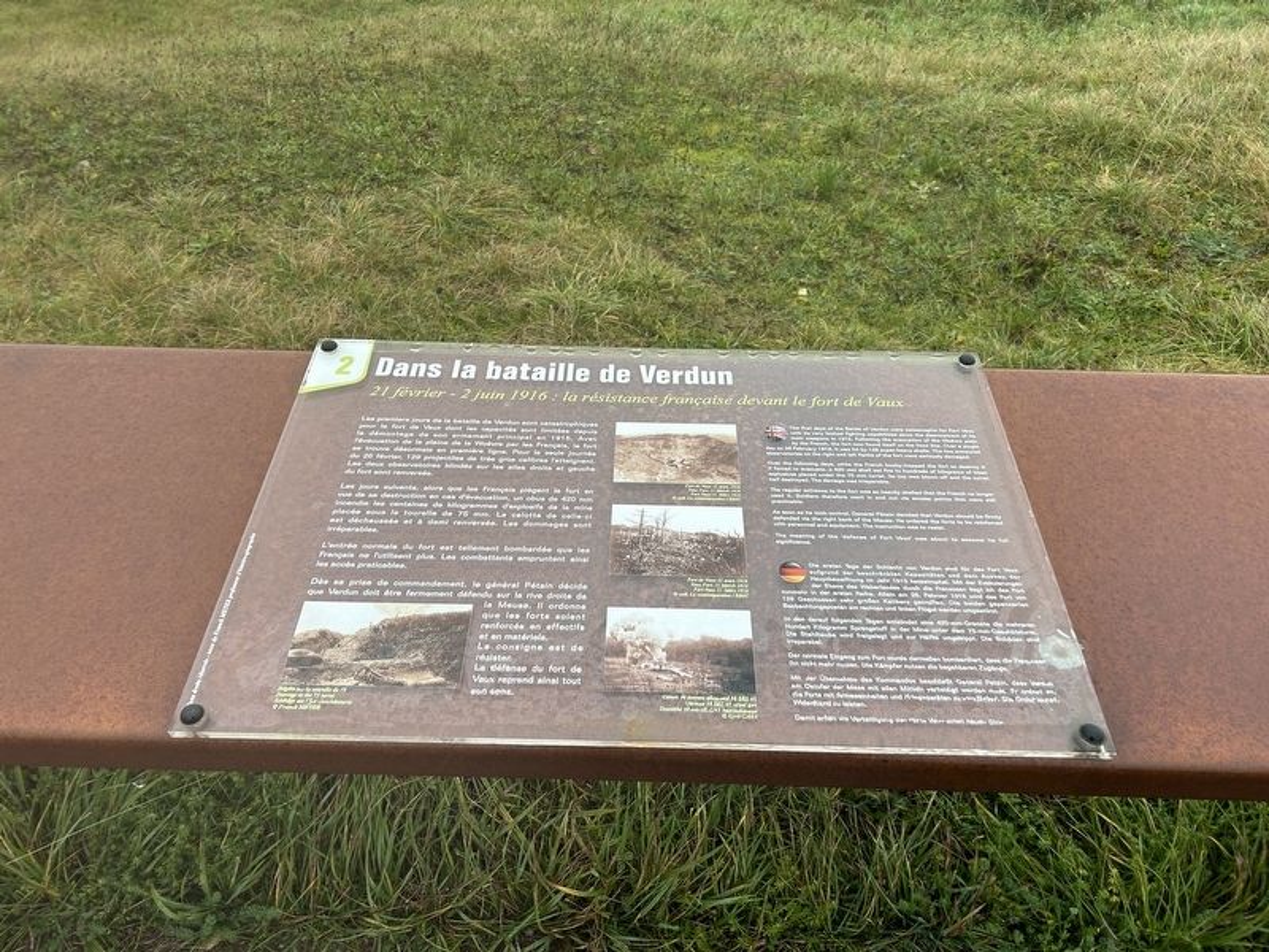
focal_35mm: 26
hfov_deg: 67.3
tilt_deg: -44.0
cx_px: 634
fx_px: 953
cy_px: 476
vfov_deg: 53.1
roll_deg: -1.1
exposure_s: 1/210
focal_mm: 5.7
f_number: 1.5
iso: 40
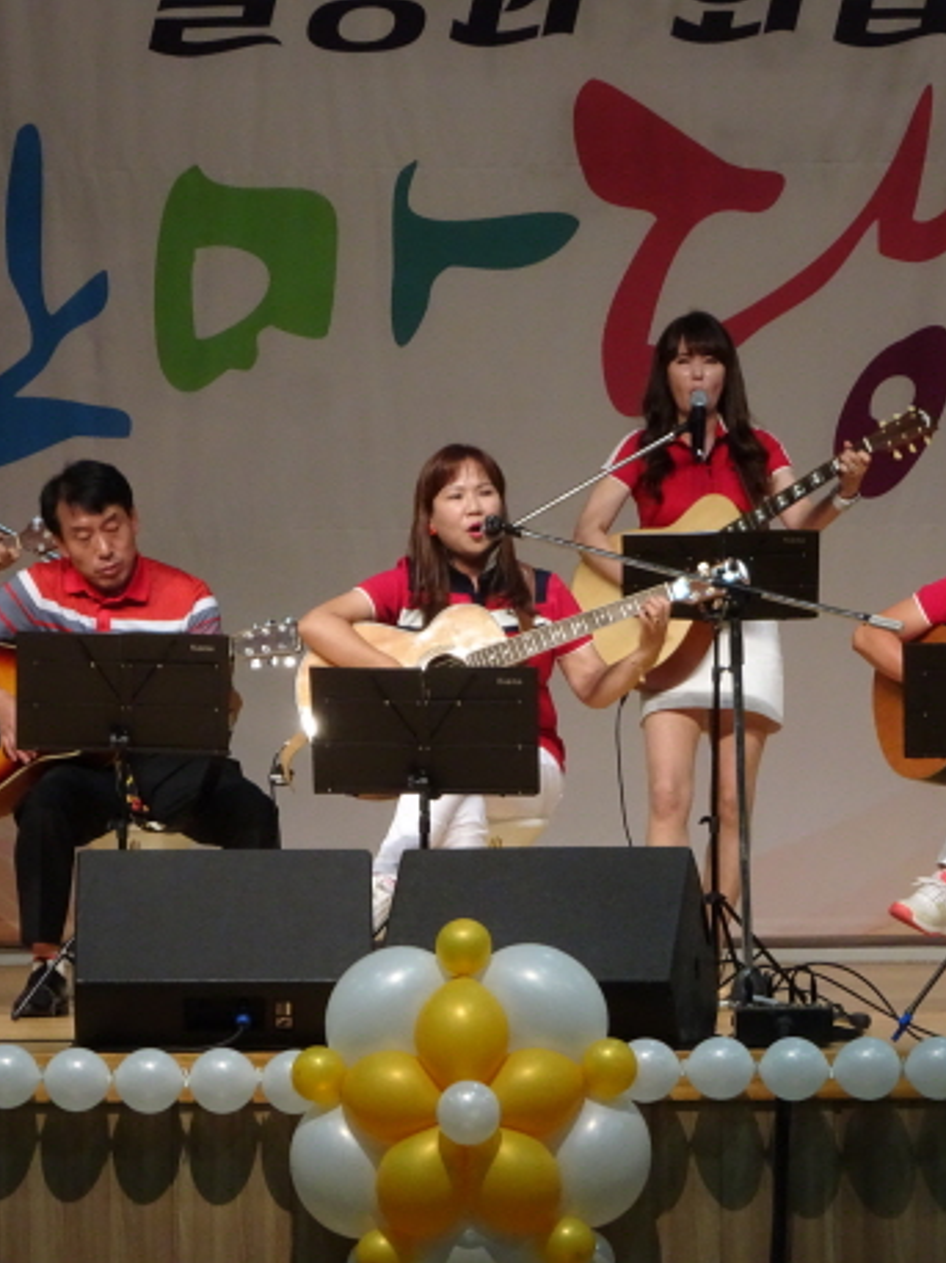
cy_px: 632
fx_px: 6018
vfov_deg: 12.0
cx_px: 499
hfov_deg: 9.0
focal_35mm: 165
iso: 400
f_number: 7.1
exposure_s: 1/50
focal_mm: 20.96
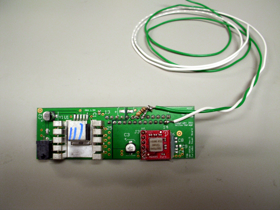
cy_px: 105
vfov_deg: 37.7
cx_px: 140
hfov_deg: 49.0
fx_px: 307
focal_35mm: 38
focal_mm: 6.3
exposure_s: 1/30
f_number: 2.9
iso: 200
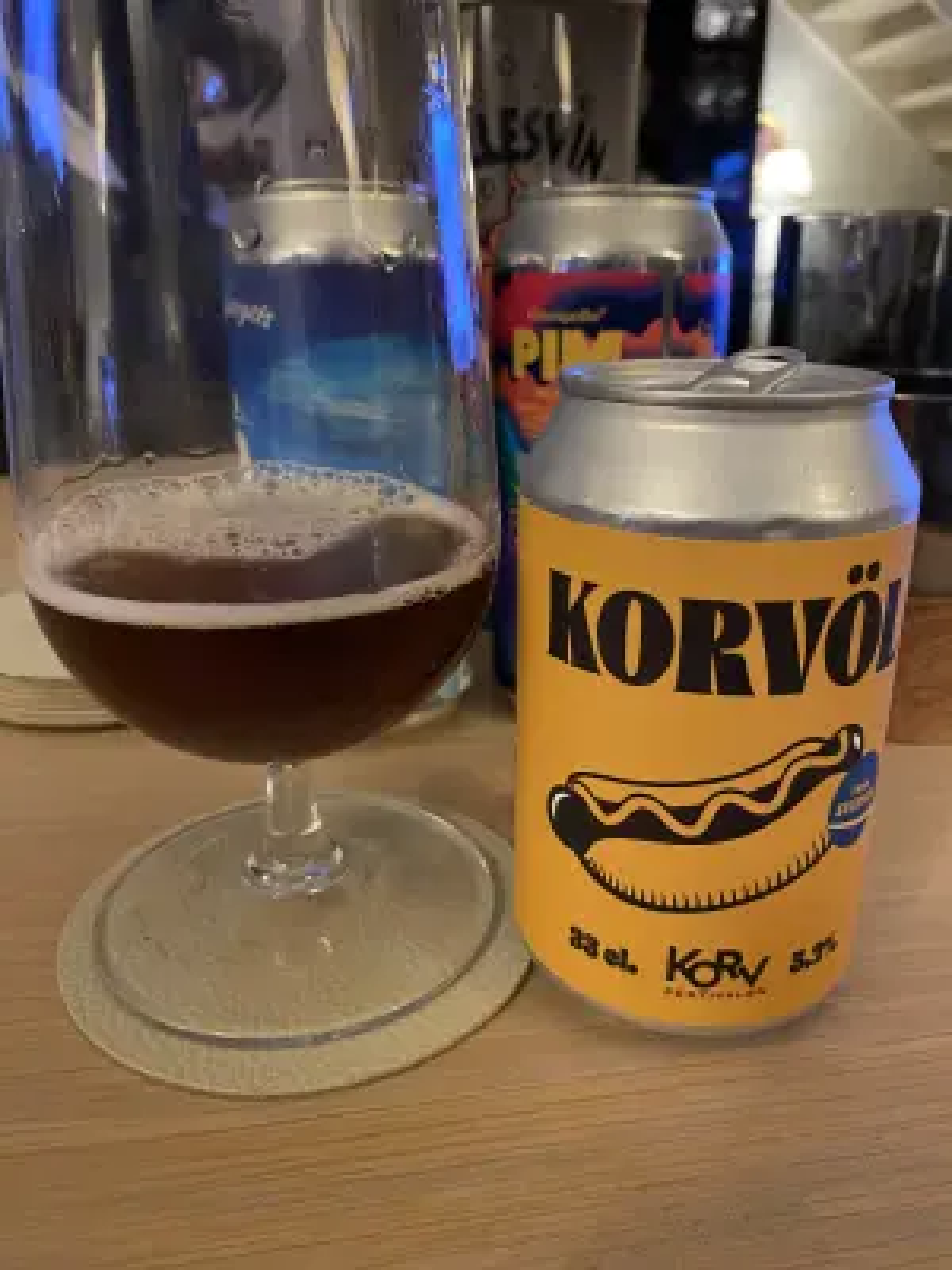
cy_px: 635
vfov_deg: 67.3
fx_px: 953
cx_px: 476
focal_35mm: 26
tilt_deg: -19.5
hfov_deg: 53.1
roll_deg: +0.0
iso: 640
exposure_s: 1/30
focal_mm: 4.25
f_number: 1.8
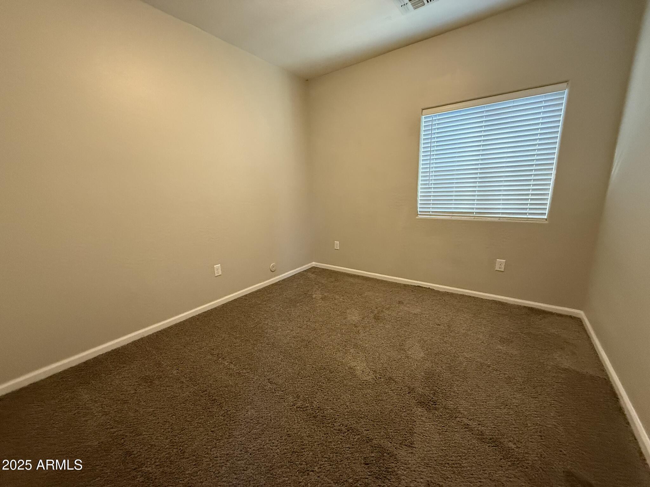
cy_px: 244
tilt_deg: -11.6
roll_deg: +1.5
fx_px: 263
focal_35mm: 14
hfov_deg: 102.1
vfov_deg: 85.7
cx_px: 325
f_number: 2.2
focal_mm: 2.22
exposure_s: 1/60
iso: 640
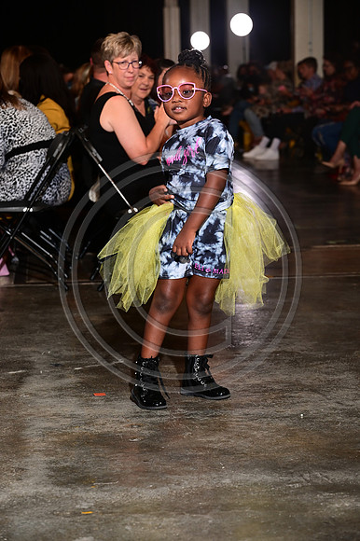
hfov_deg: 13.4
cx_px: 180
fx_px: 1532
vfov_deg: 20.0
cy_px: 270
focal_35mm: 102
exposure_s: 1/125
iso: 1000
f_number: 6.3
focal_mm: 102
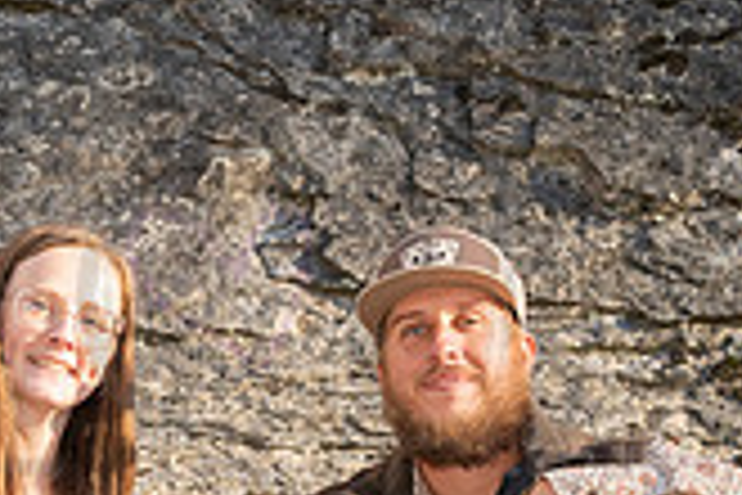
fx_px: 2782
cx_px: 220
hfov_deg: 15.1
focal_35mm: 135
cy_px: 834
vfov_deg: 9.7
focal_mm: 37
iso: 1600
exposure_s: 1/500
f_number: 7.1
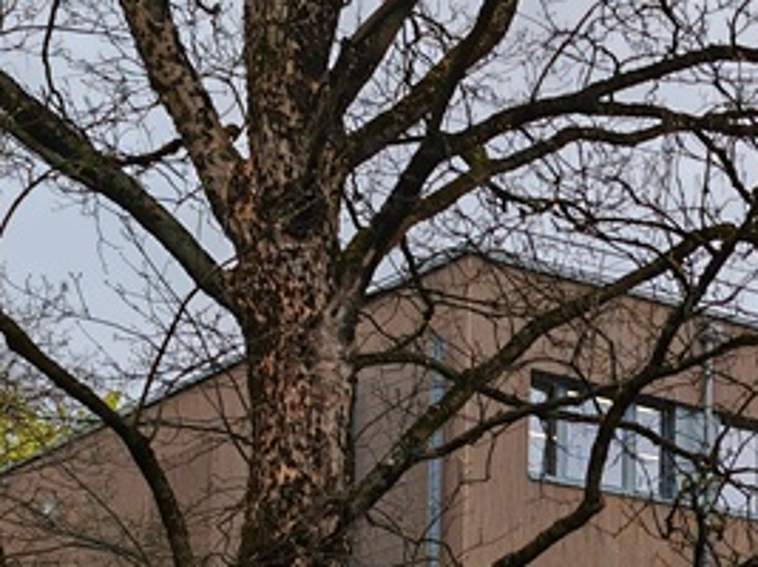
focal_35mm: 101
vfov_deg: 13.9
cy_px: 780
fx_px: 2211
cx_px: 1102
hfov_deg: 17.7
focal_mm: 7.62
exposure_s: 1/400
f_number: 1.6
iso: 64
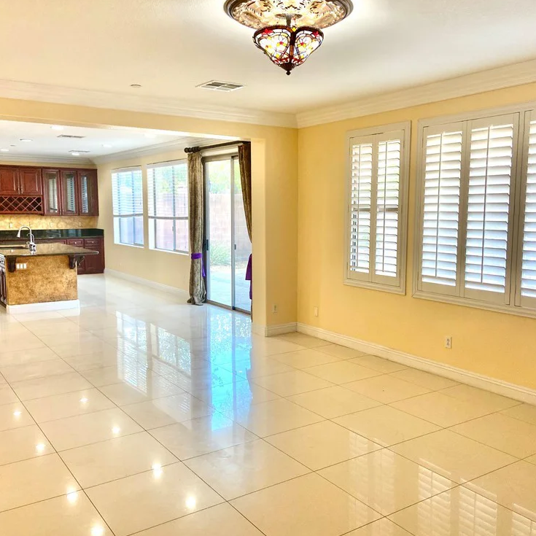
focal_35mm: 32
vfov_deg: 51.1
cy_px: 263
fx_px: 561
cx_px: 289
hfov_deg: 51.1
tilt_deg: -6.3
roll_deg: +0.7
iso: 100
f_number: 1.8
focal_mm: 4.25
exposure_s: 1/120
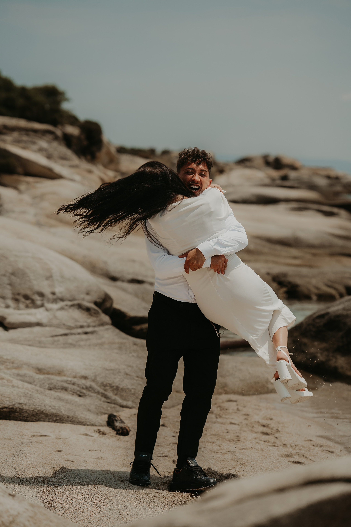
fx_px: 1243
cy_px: 264
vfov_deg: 23.9
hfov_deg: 16.1
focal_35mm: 85
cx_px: 176
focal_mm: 85
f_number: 2.5
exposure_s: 1/8000
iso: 250
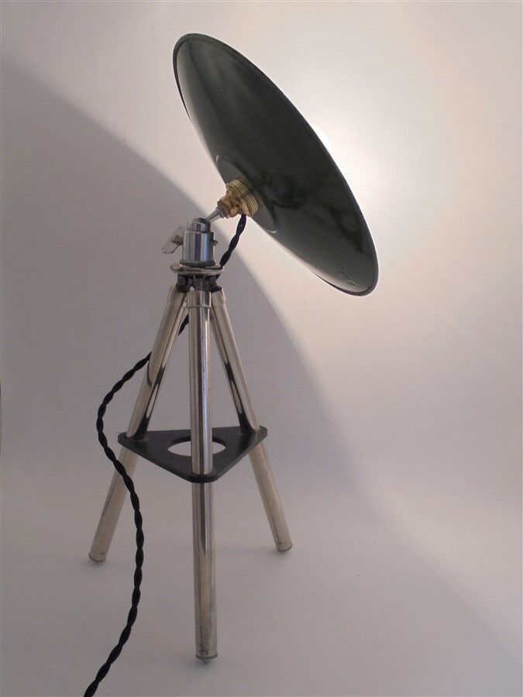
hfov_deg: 41.8
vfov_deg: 54.0
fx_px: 685
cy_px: 348
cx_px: 262
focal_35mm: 34
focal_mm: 6.1
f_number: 4
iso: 200
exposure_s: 1/30
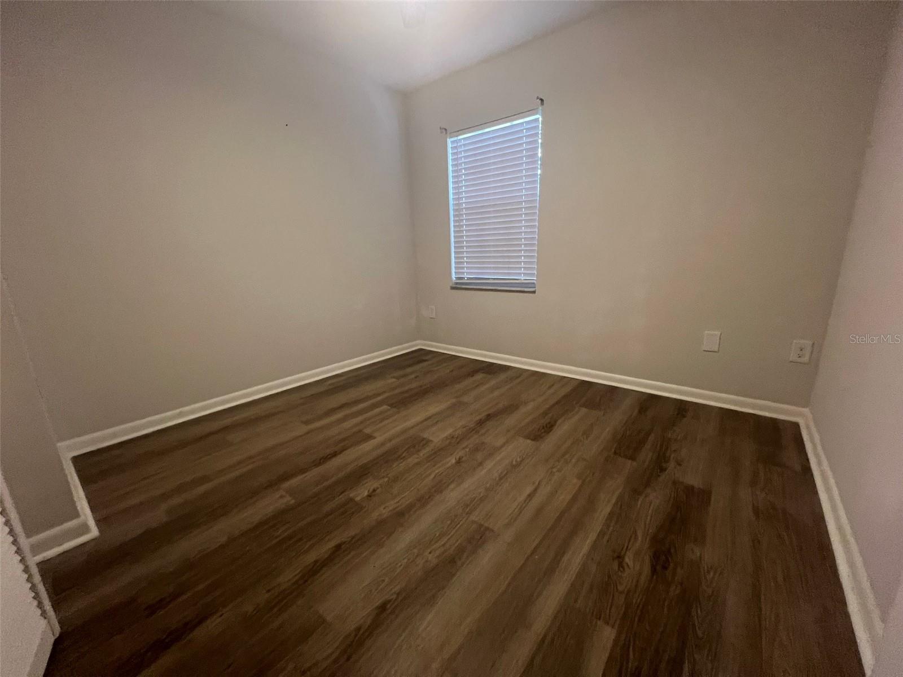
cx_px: 452
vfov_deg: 89.9
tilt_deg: -13.9
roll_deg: +1.9
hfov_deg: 106.2
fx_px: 339
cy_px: 338
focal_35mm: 13
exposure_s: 1/60
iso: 400
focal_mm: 1.57
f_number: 1.8
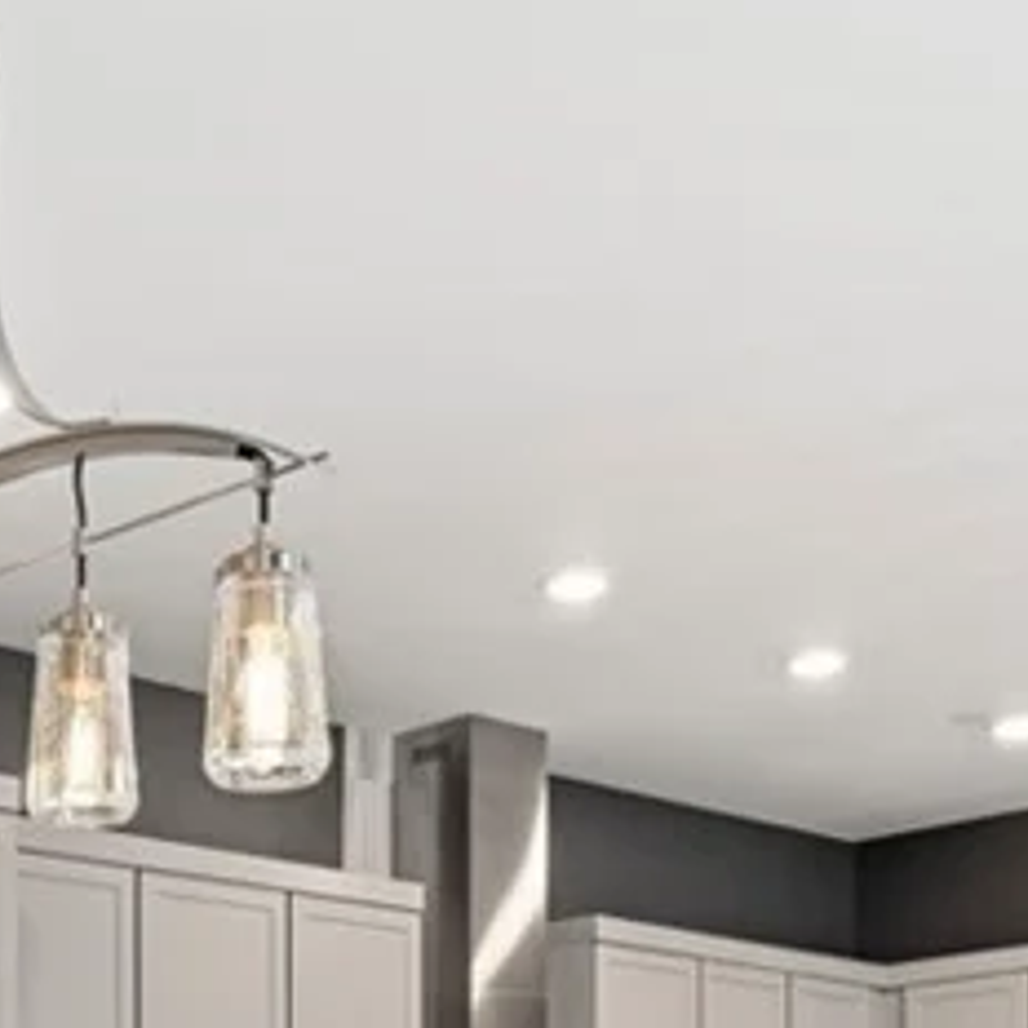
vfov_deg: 24.4
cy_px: 1318
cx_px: 0
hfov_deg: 26.3
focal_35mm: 62
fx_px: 2079
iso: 500
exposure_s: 1/100
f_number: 9
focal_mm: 16.5
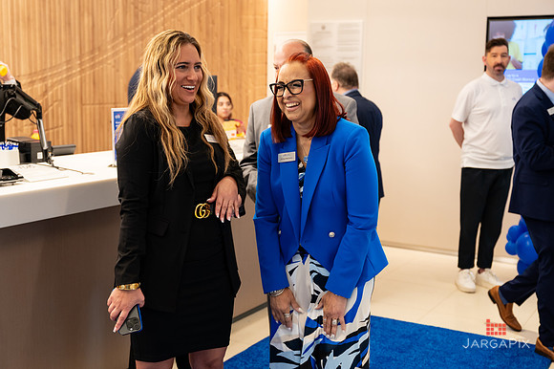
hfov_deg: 42.0
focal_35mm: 47
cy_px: 179
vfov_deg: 28.6
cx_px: 269
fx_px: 722
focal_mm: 45
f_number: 3.5
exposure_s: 1/200
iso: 1250
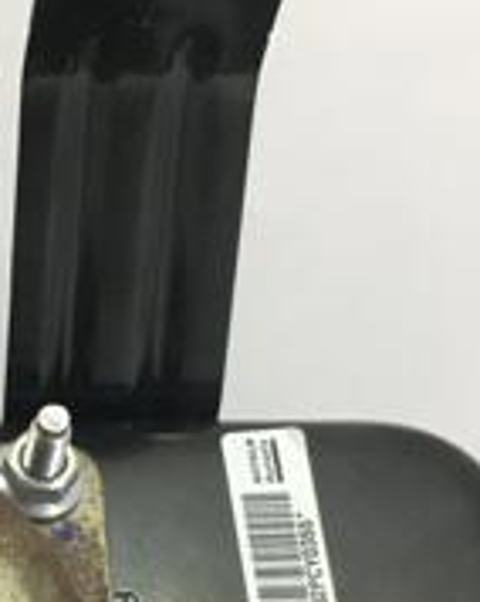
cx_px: -166
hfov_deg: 14.4
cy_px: 592
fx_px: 1814
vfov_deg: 18.4
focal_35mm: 102
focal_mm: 4.15
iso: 32
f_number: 2.2
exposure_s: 1/33
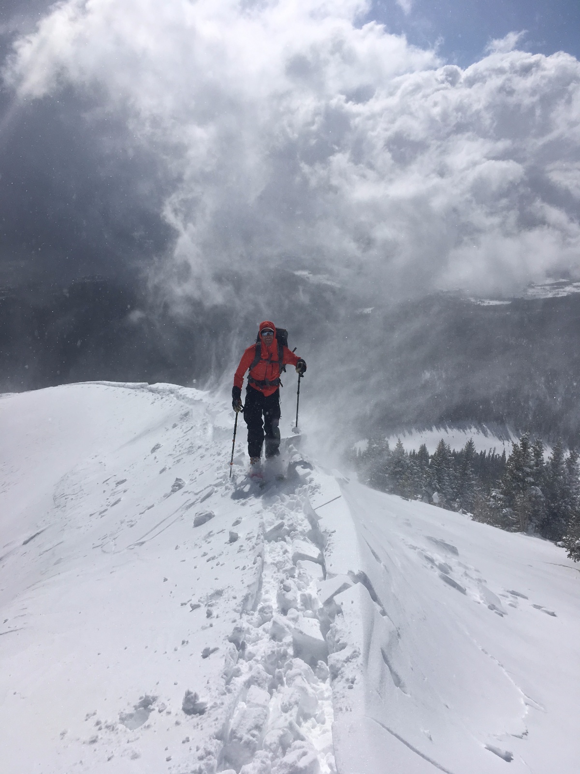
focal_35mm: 29
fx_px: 648
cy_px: 387
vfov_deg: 61.7
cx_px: 290
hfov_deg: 48.2
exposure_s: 1/9615
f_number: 2.2
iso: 25
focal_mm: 4.15
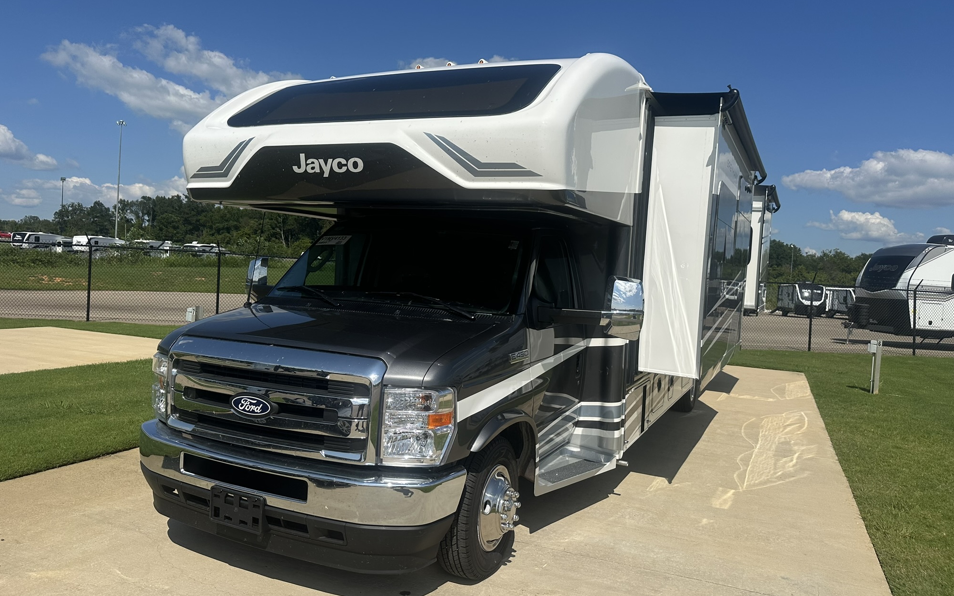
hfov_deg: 70.4
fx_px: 676
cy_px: 298
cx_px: 469
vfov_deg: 47.6
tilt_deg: -0.8
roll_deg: -1.7
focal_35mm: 26
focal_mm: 6.86
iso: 80
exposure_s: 1/9709
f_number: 1.78
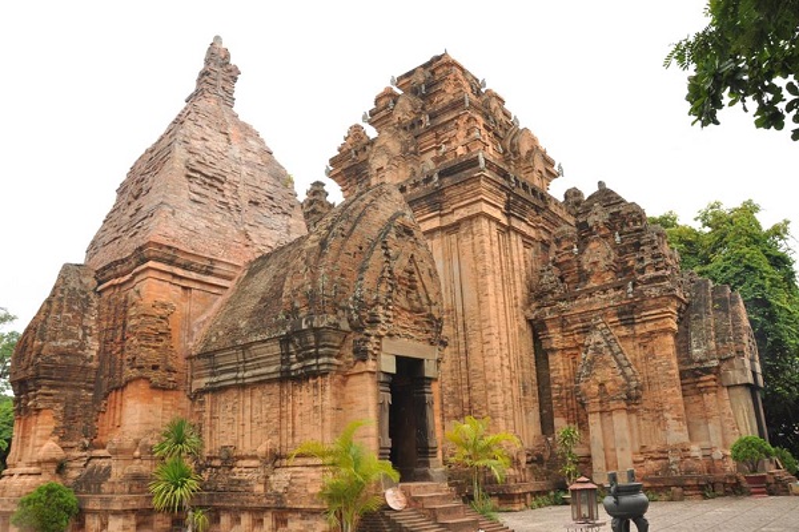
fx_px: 599
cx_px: 400
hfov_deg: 67.4
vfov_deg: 47.9
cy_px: 266
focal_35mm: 27
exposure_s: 1/250
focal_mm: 18
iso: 200
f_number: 8
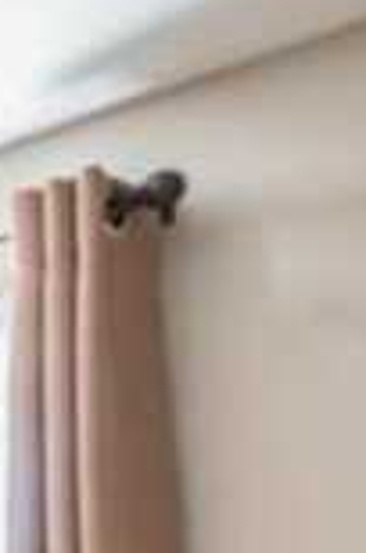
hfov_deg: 7.4
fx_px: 1532
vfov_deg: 17.7
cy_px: 892
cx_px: -1231
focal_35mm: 100
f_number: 11
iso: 100
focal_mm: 10
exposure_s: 1.3
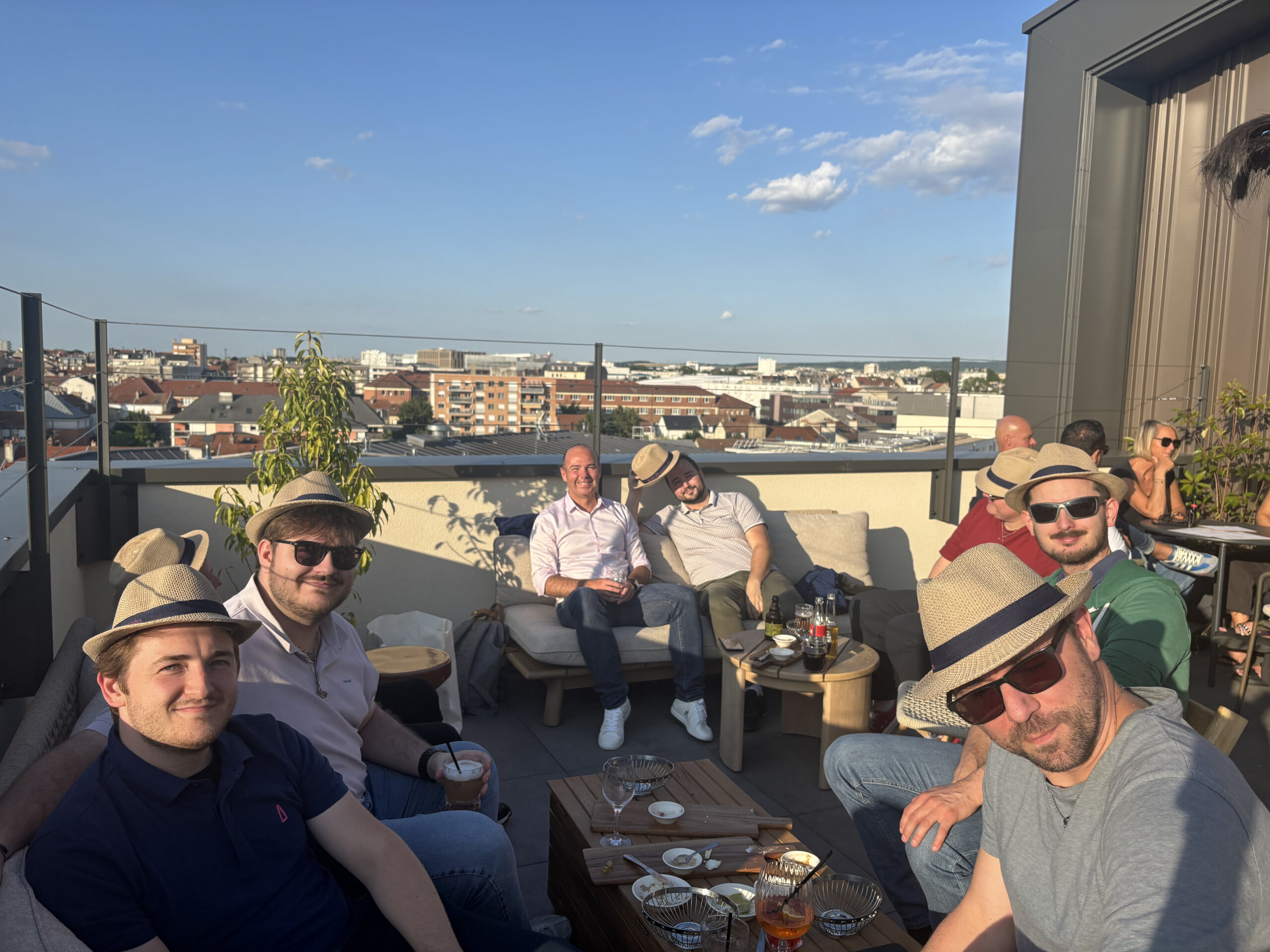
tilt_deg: -4.3
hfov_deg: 67.3
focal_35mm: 26
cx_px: 635
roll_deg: -2.9
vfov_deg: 53.1
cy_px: 476
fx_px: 954
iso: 50
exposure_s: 1/2451
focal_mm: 5.96
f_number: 1.6
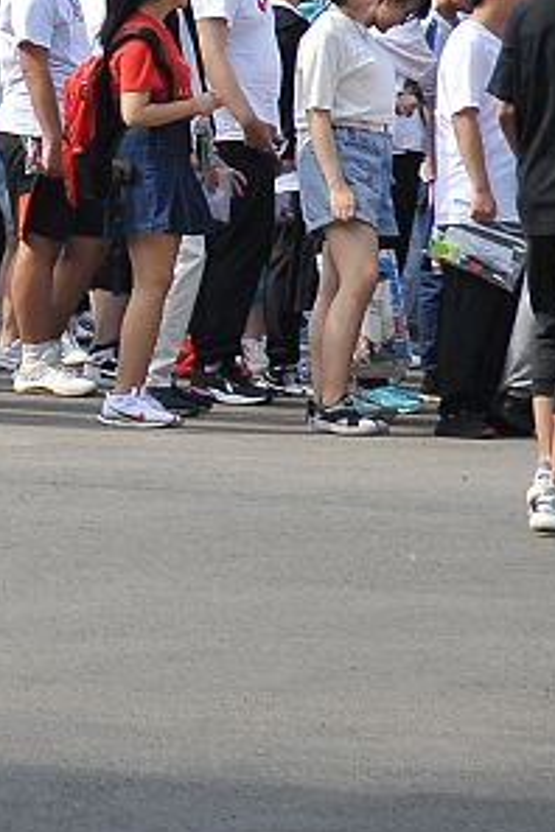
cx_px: -863
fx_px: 11215
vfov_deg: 4.2
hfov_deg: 2.8
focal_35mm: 485
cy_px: 17
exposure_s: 1/1000
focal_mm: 120
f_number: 5.6
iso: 640
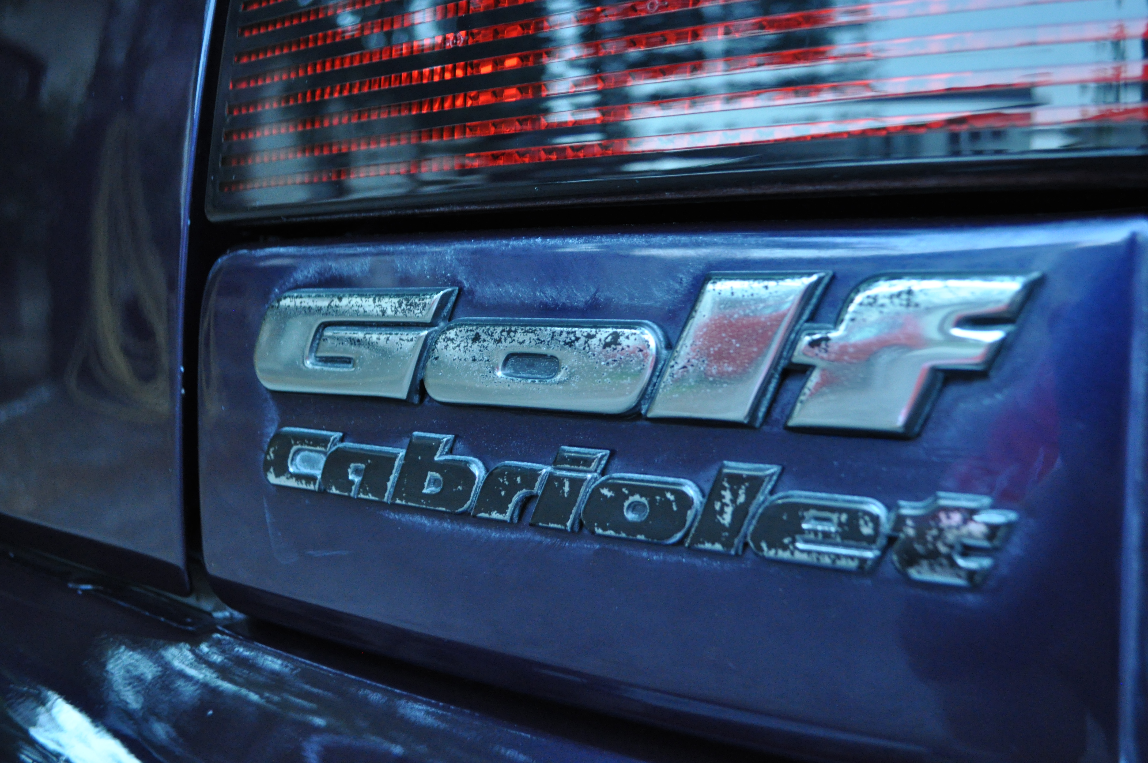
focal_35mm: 33
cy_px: 382
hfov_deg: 57.3
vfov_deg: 39.9
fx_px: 1051
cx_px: 574
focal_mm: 22
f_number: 4
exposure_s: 1/6
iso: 1600
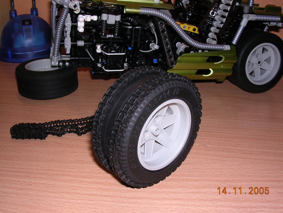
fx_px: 311
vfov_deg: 37.7
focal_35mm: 38
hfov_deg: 49.0
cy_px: 106
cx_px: 142
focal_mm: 5.8
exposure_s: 1/60.1
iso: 100
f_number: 5.6
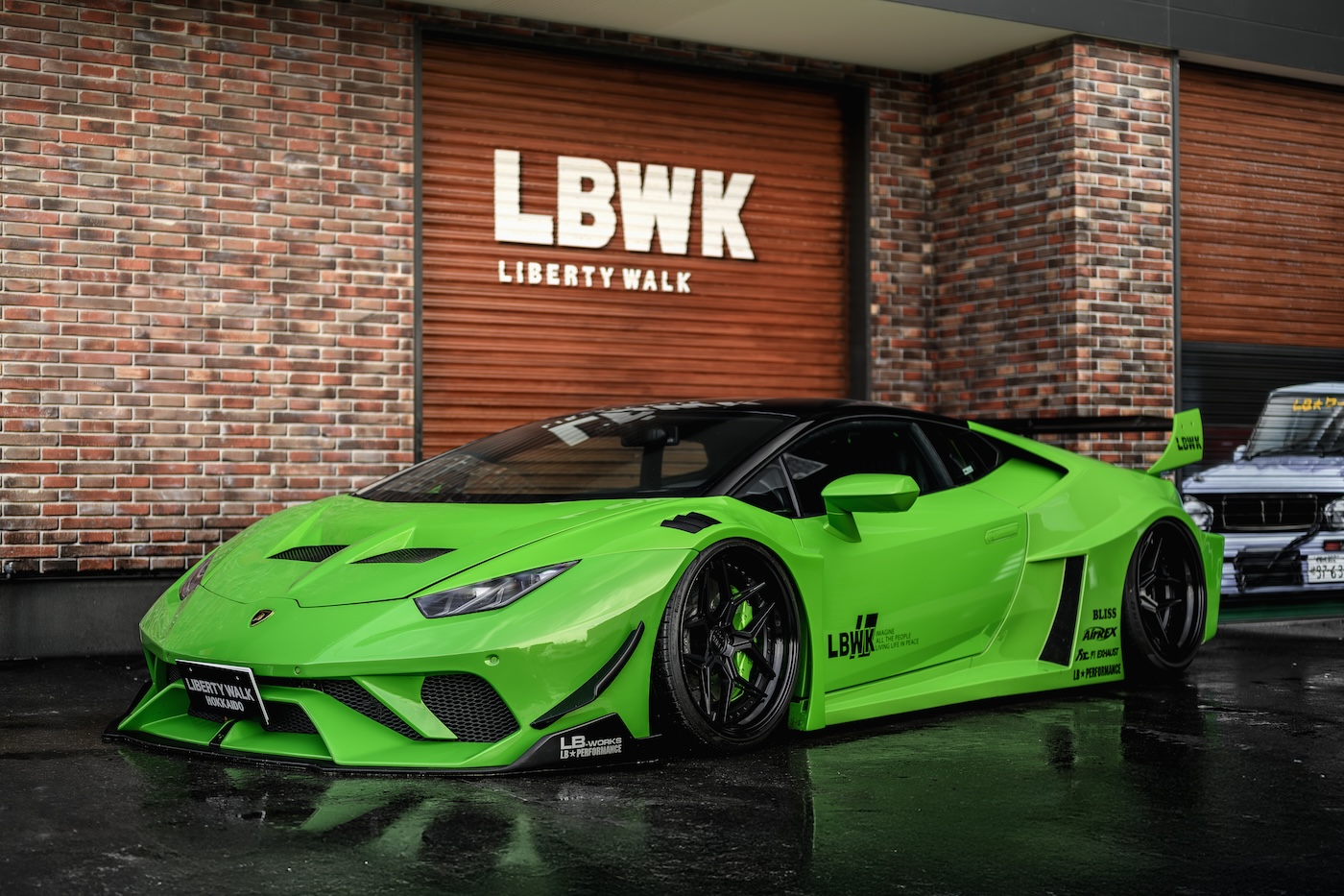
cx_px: 672
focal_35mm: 50
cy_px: 448
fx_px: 1866
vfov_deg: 27.0
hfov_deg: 39.6
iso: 200
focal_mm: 50
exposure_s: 1/640
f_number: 1.8
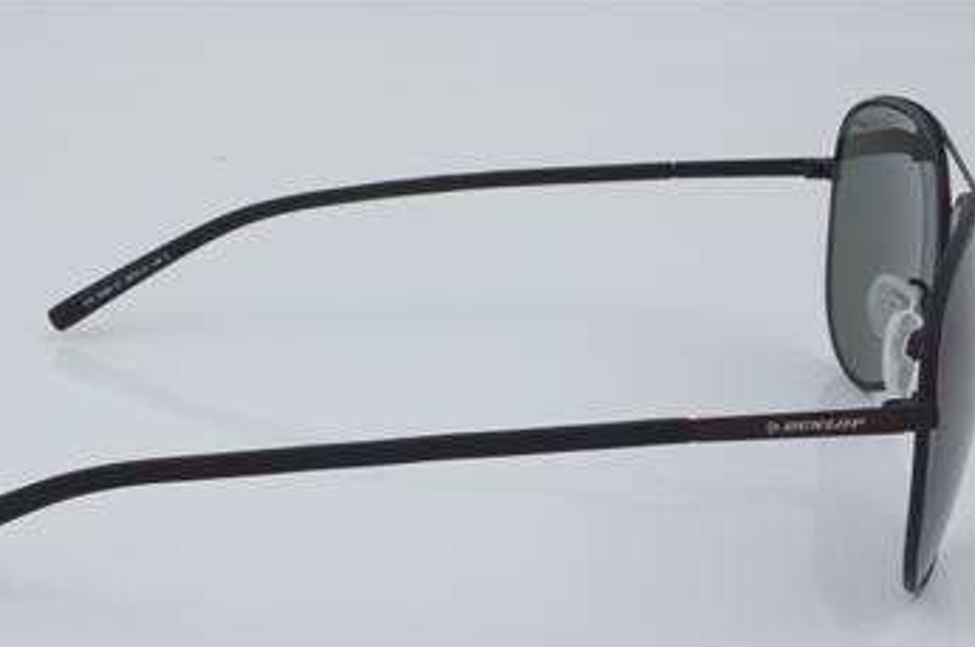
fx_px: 2353
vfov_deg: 15.7
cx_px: 430
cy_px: 370
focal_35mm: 87
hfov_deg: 23.4
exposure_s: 1/3
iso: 100
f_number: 32
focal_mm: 50
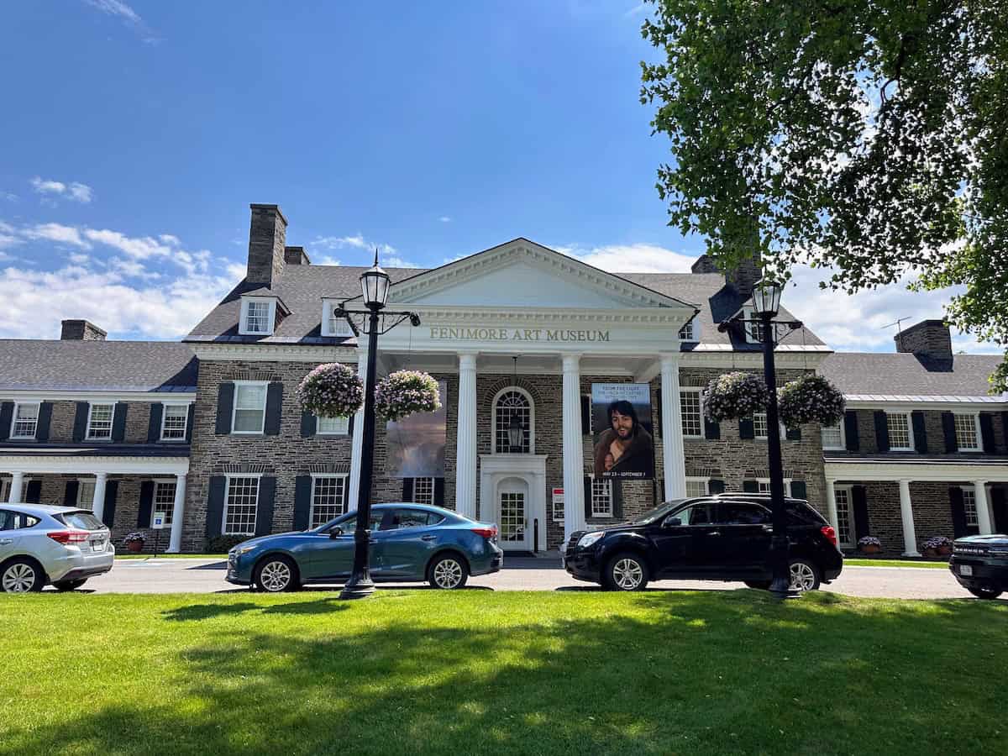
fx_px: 699
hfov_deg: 71.6
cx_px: 504
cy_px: 378
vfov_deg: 56.8
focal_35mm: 24
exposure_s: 1/4016
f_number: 1.8
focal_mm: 6.9
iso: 80
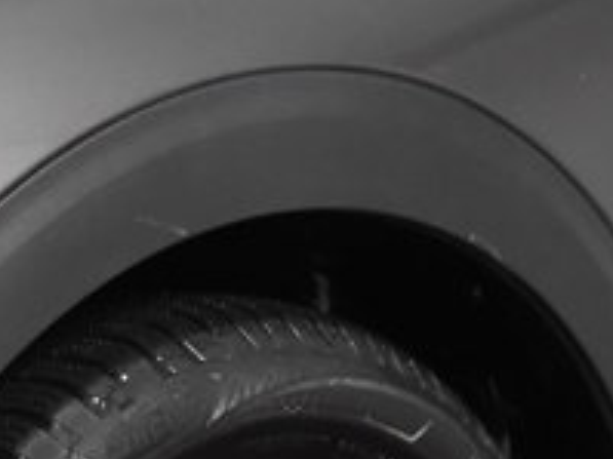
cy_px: 608
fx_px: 4079
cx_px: -582
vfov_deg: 6.4
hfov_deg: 8.2
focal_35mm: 230
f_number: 4
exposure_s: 1/60
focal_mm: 31
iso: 1600
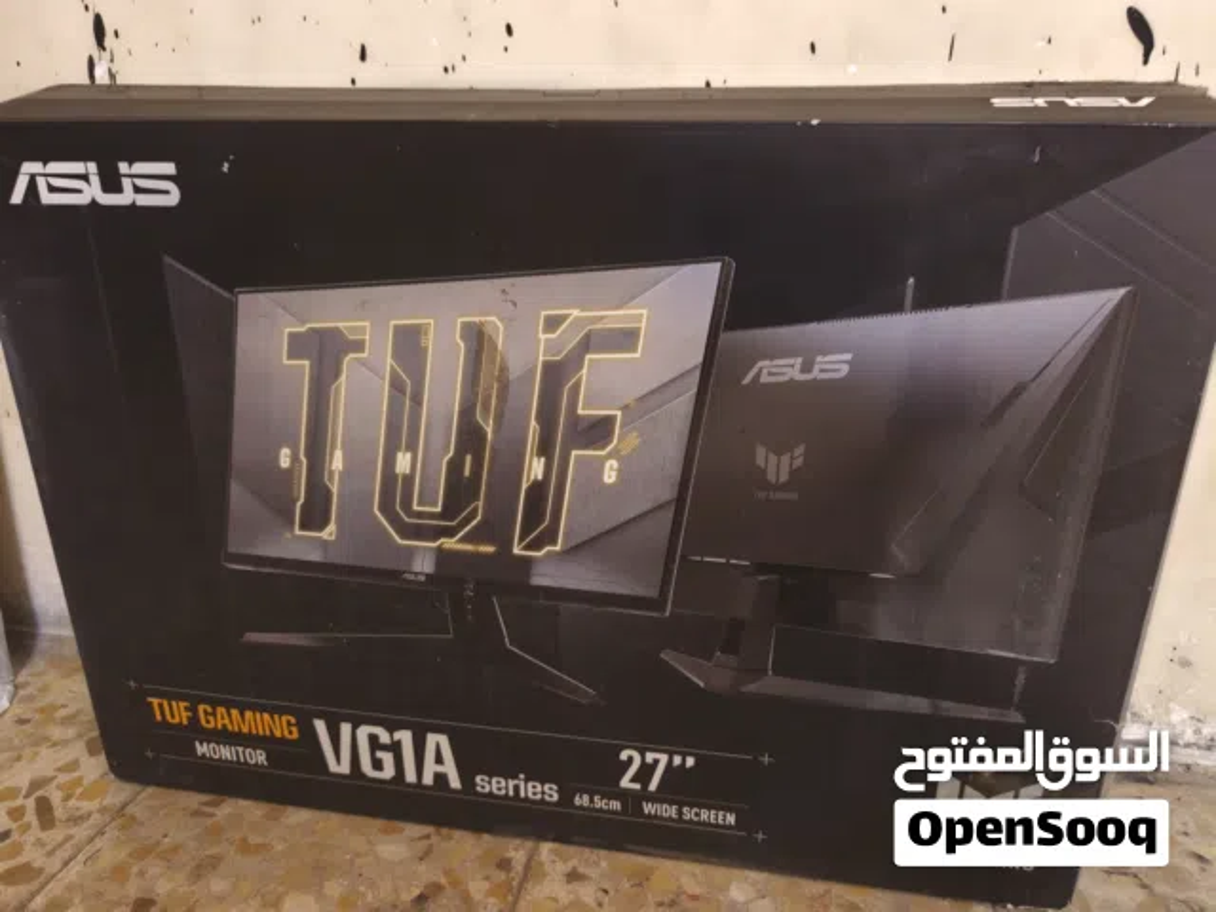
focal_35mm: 23
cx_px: 608
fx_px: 808
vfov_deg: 58.9
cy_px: 456
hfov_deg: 73.9
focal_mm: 5.56
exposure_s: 1/25
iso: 2232
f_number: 1.8
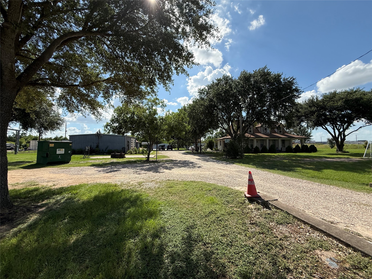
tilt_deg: +3.9
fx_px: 150
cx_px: 186
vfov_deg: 85.7
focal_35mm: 14
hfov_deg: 102.1
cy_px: 140
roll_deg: +0.3
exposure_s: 1/2506
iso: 80
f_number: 2.2
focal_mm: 2.22
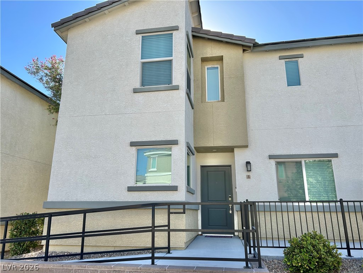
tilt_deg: +16.6
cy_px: 136
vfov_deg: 53.1
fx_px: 273
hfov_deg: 67.3
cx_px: 182
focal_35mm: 26
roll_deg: +0.7
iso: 50
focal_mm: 5.7
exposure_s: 1/1972
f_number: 1.5
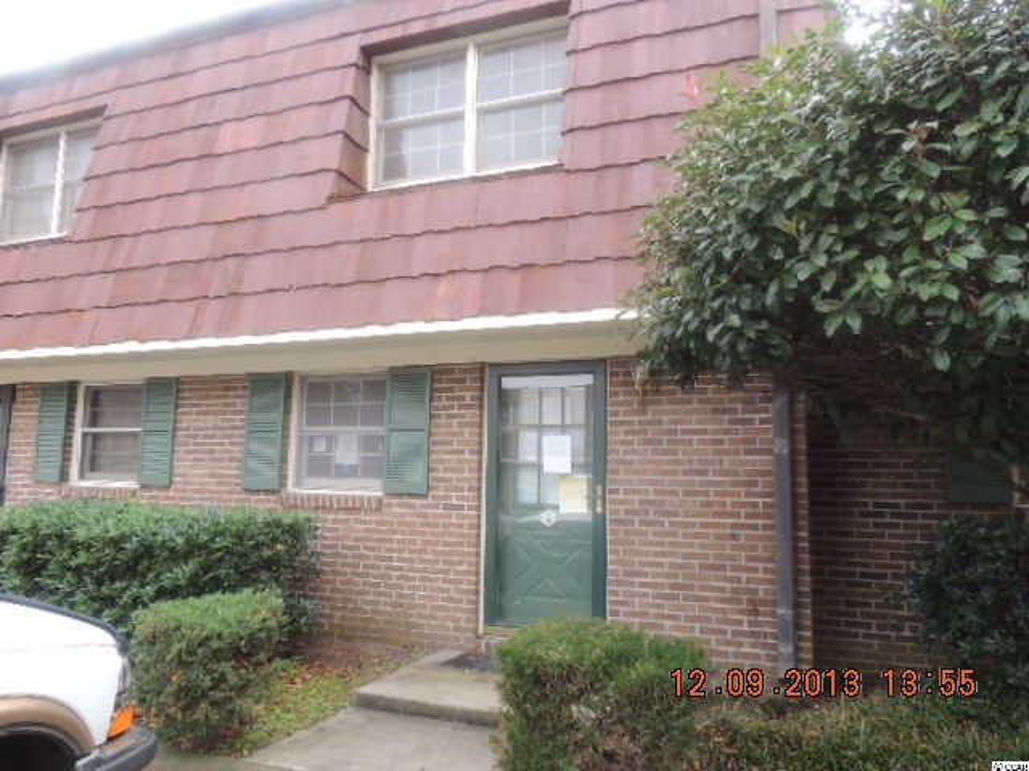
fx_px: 713
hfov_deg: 71.6
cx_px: 514
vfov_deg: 56.8
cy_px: 386
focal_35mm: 24
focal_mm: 4.3
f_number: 3
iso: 100
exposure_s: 1/100
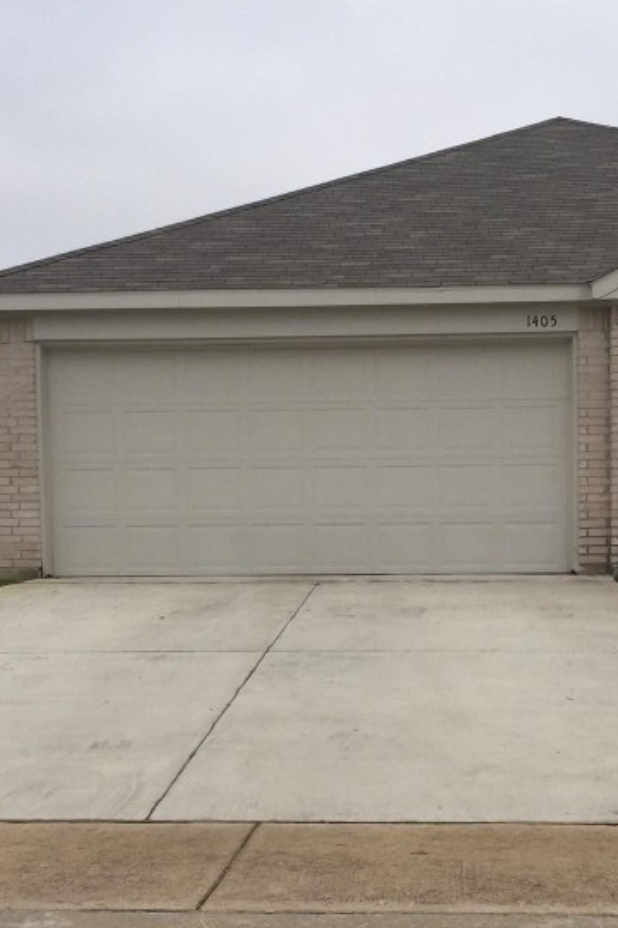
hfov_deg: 23.7
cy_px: 634
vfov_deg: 34.7
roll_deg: +0.4
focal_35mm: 57
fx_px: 1469
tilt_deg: -2.2
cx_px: 371
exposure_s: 1/670
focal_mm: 4.15
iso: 32
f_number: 2.2
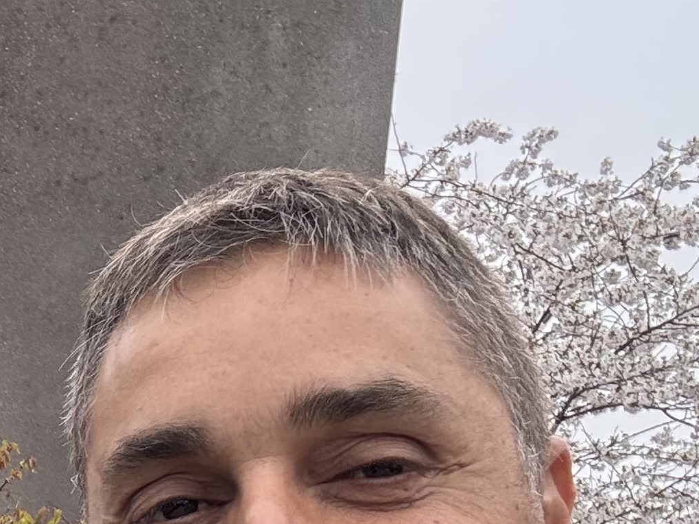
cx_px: -317
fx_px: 1837
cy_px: 688
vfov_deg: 15.4
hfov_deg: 19.2
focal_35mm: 91
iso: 25
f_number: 1.9
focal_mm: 2.69
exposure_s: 1/322
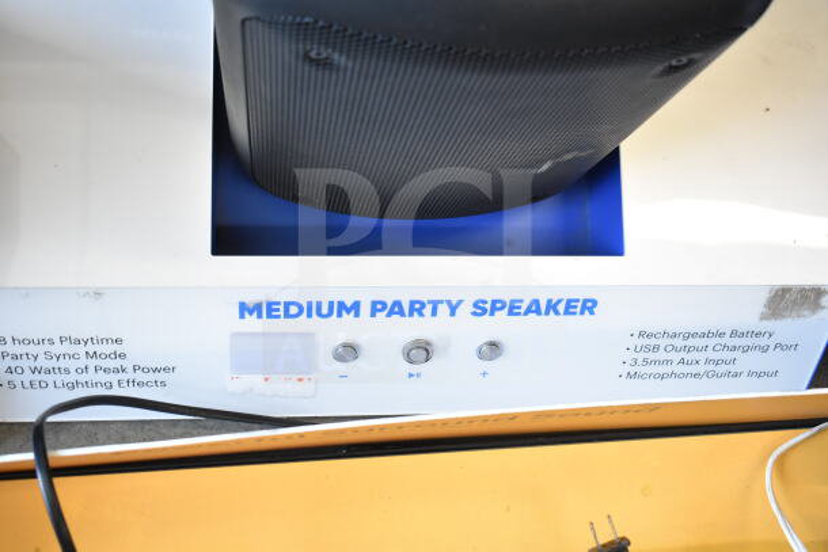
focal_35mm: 44
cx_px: 414
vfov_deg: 30.9
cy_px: 276
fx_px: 1001
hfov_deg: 45.0
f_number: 5
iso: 1600
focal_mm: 29
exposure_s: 1/100
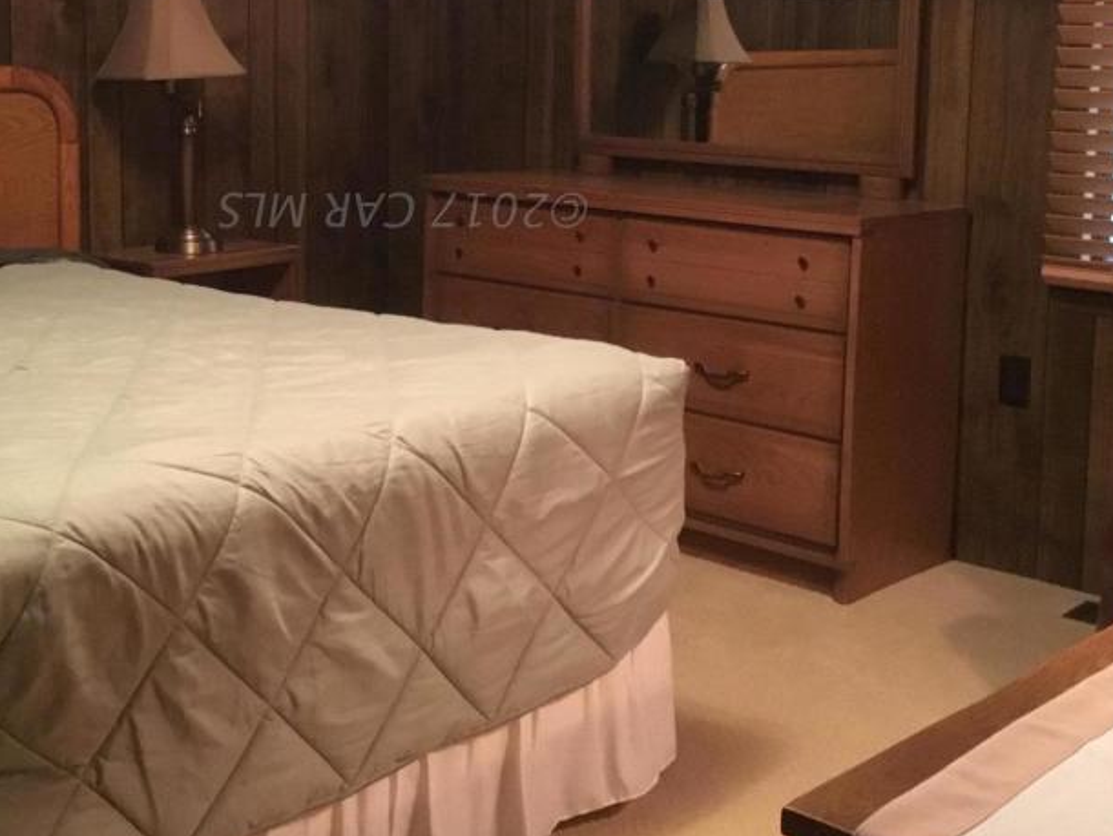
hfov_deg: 36.5
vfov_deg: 27.7
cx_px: 403
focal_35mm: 52
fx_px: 1673
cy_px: 210
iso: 320
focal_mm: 3.3
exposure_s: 1/15
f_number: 2.4
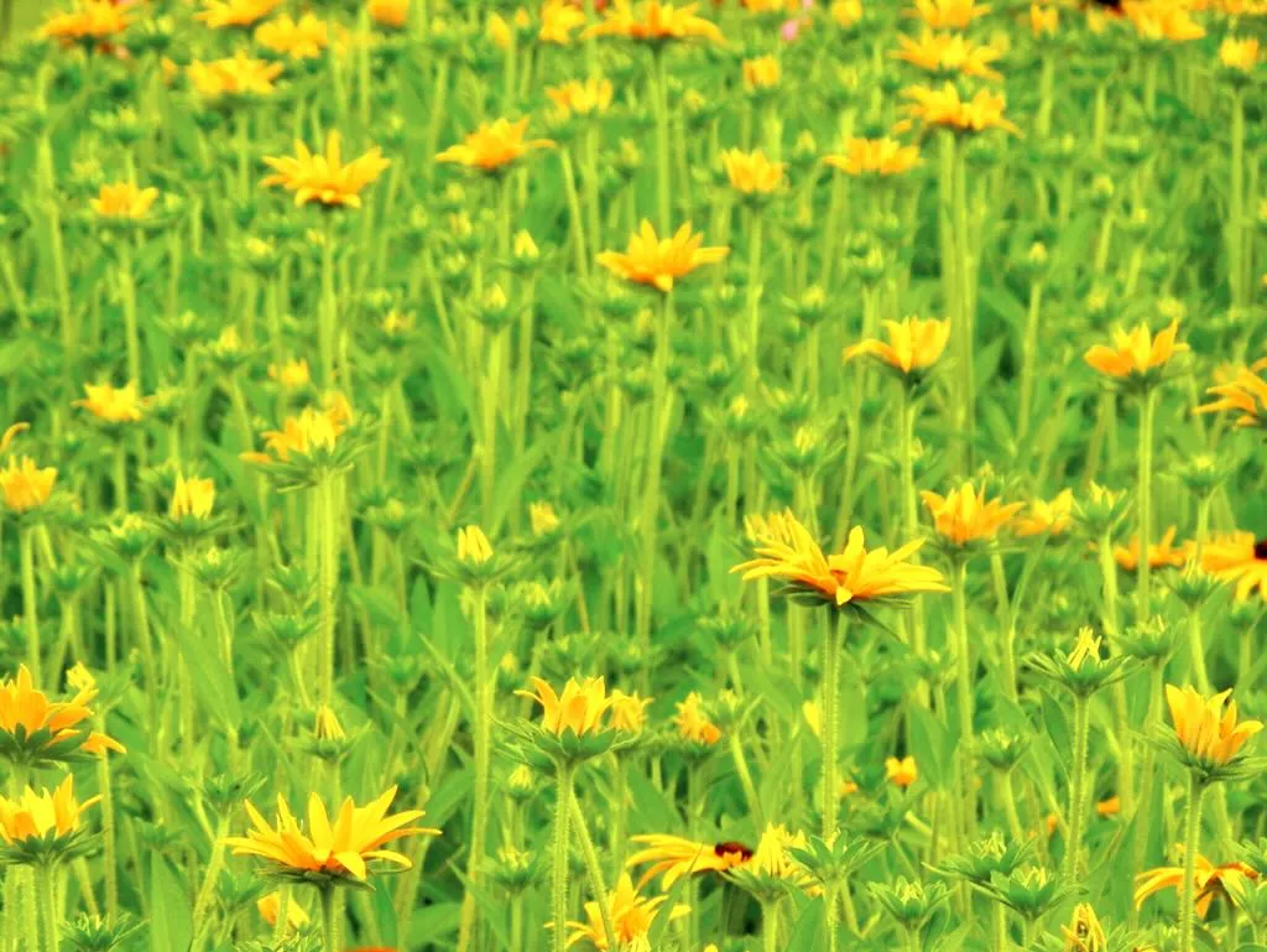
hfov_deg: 7.6
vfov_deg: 5.7
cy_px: 476
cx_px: 634
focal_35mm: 262
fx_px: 9594
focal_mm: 47.2
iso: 160
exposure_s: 1/169
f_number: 5.1
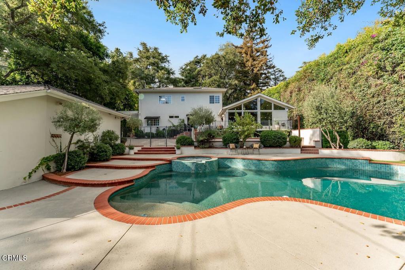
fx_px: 158
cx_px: 202
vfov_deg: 81.2
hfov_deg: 104.2
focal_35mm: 14
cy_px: 135
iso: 640
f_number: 9
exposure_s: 1/500
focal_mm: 14
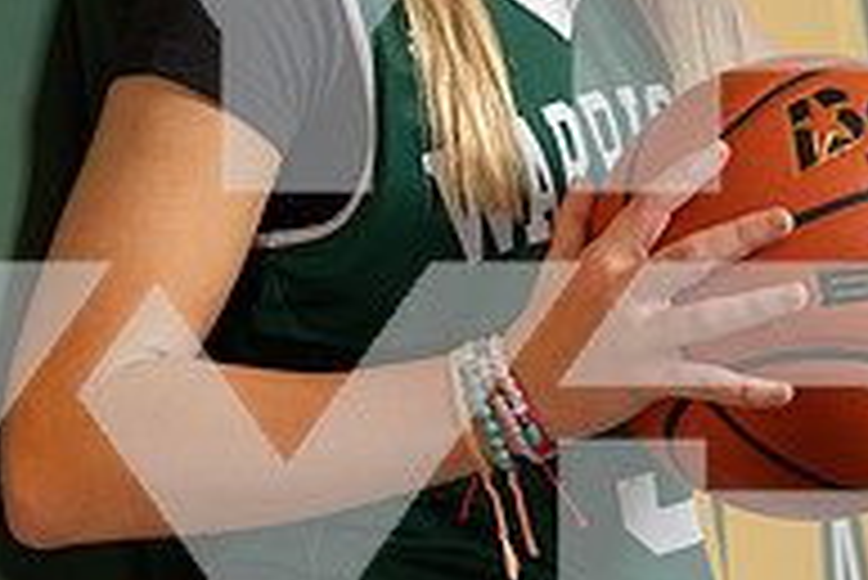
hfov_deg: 14.2
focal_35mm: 144
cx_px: 486
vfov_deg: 9.5
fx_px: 3474
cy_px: -43
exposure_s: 1/250
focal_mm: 48
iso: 250
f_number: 4
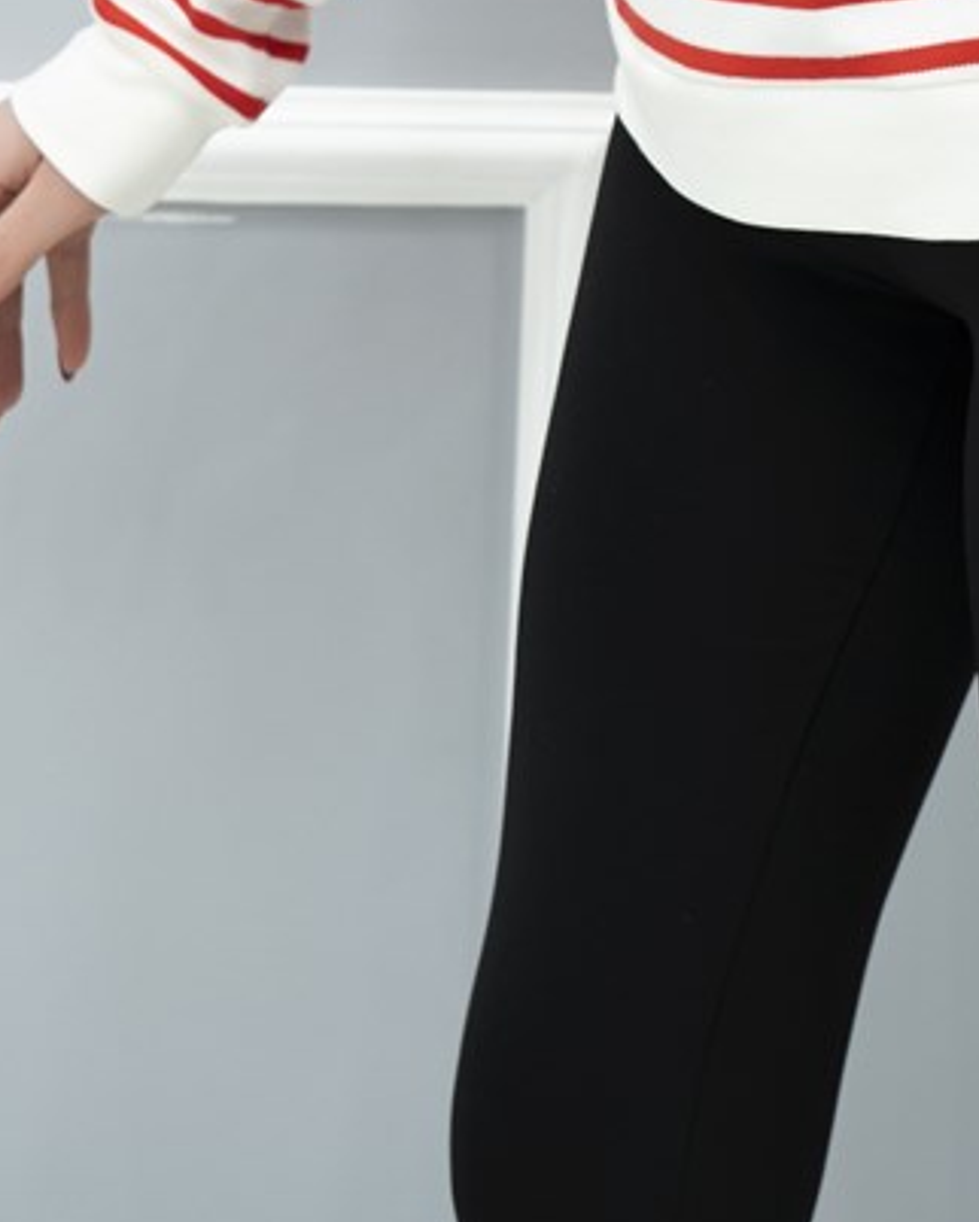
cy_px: -745
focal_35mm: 132
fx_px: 4777
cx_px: 982
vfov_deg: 13.5
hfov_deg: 11.6
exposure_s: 1/60
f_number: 4.5
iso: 640
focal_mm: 41
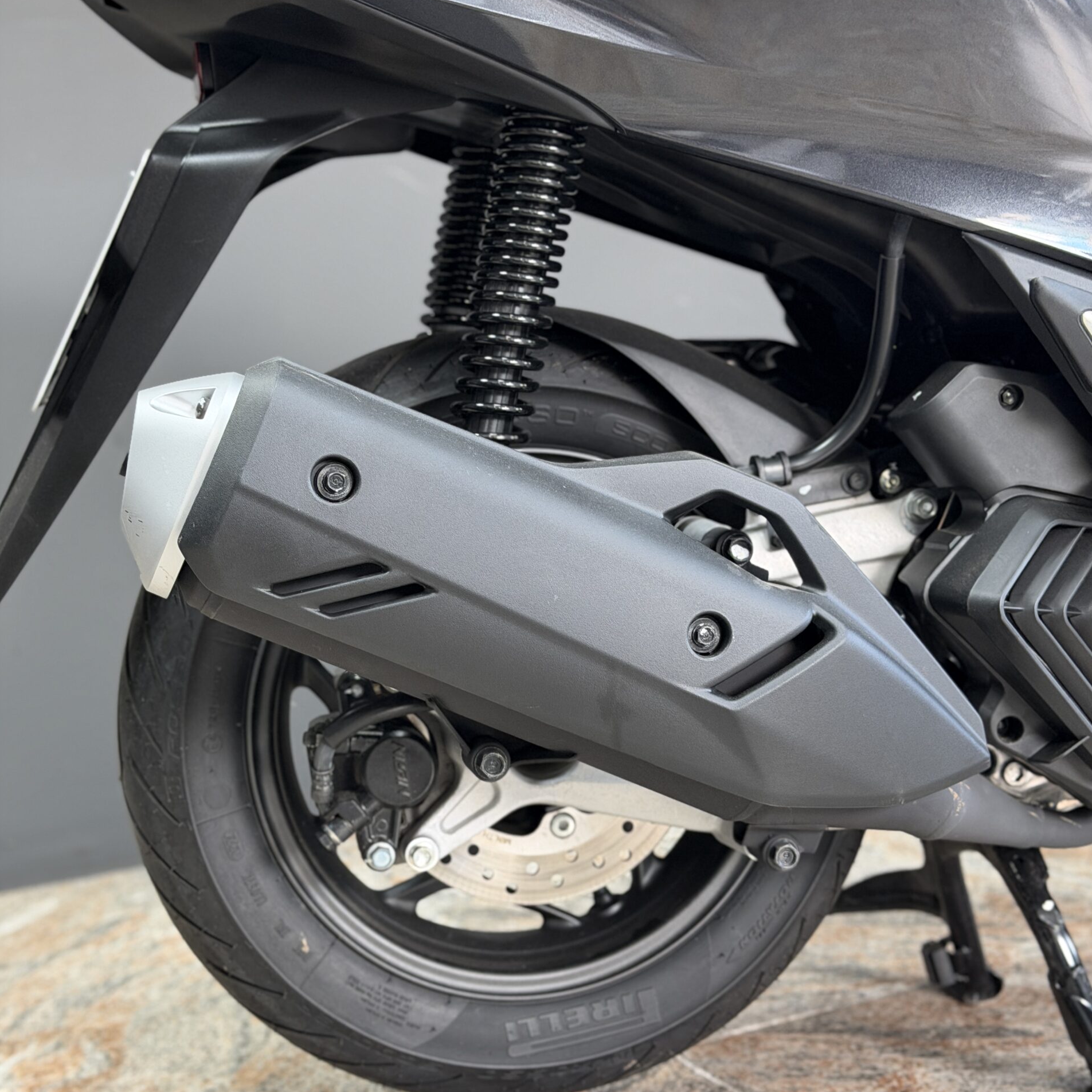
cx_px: 549
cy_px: 589
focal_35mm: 57
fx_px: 2034
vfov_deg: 30.0
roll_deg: +6.0
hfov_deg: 30.0
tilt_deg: -5.4
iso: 200
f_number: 1.78
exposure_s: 1/33
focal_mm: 6.76
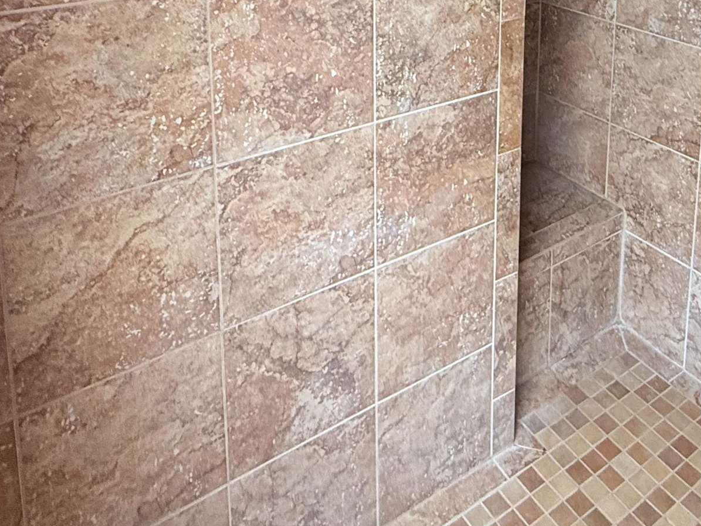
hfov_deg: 50.5
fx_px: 729
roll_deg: -1.4
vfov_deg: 34.0
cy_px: -62
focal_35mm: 36
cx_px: 465
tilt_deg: -9.0
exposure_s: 1/120
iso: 250
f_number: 2.2
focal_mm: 2.22
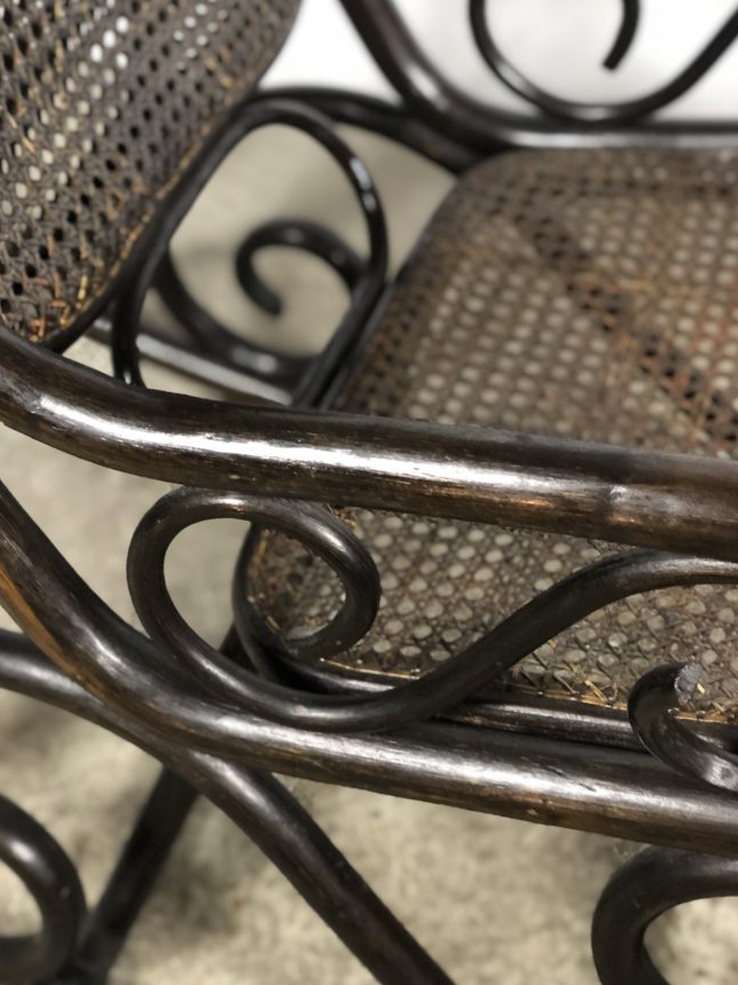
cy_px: 405
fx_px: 1763
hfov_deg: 23.6
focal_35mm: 62
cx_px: 311
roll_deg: -1.4
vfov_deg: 31.1
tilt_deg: -42.3
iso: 160
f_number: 2.4
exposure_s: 1/14
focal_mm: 6
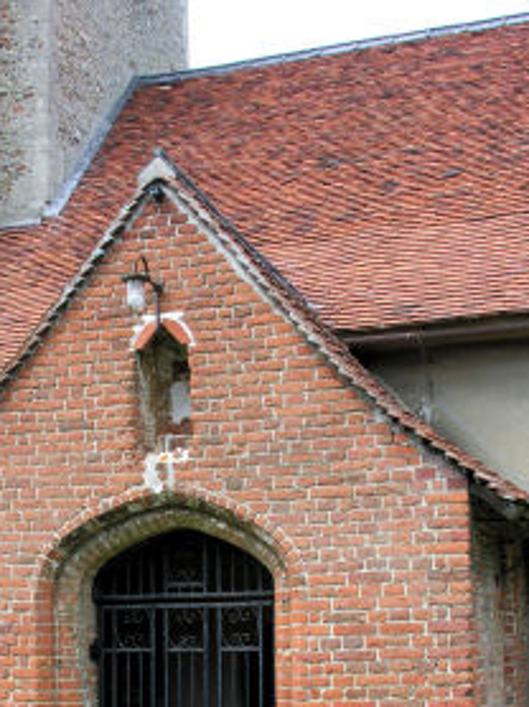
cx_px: 192
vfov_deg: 32.4
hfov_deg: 25.1
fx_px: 1184
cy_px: 562
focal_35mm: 58
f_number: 4.5
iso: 50
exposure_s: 1/90.6
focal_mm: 8.9
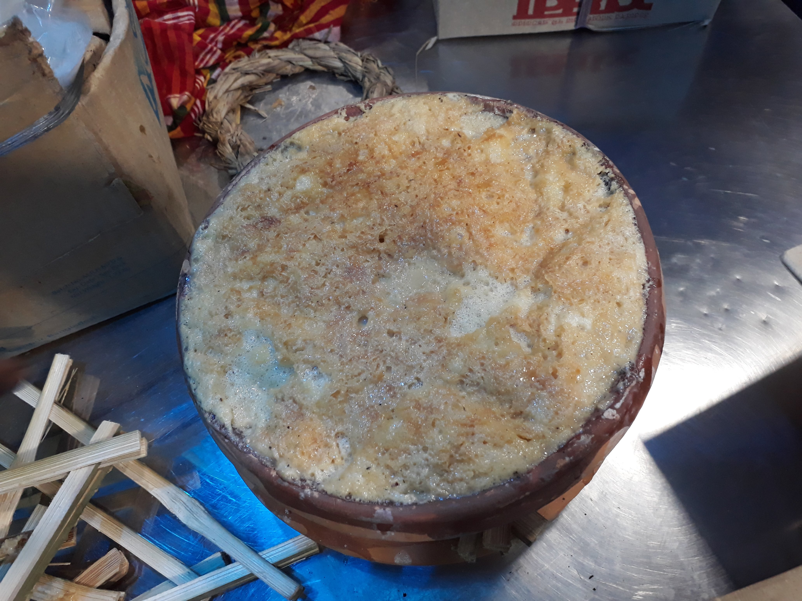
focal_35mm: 27
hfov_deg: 65.3
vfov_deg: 51.4
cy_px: 300
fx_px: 626
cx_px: 401
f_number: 1.9
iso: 200
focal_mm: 3.6
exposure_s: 1/25
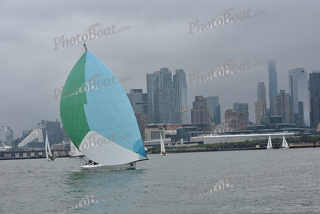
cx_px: 160
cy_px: 107
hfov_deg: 25.4
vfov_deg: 17.1
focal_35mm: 80
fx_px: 711
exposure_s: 1/800
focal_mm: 80
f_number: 9
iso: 400
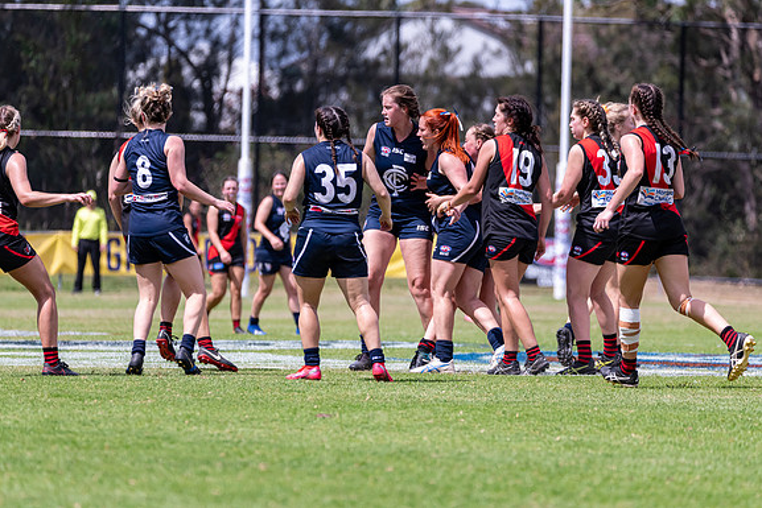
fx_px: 7452
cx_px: 380
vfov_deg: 3.9
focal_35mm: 352
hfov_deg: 5.9
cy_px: 254
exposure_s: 1/2500
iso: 800
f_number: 6.3
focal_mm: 350
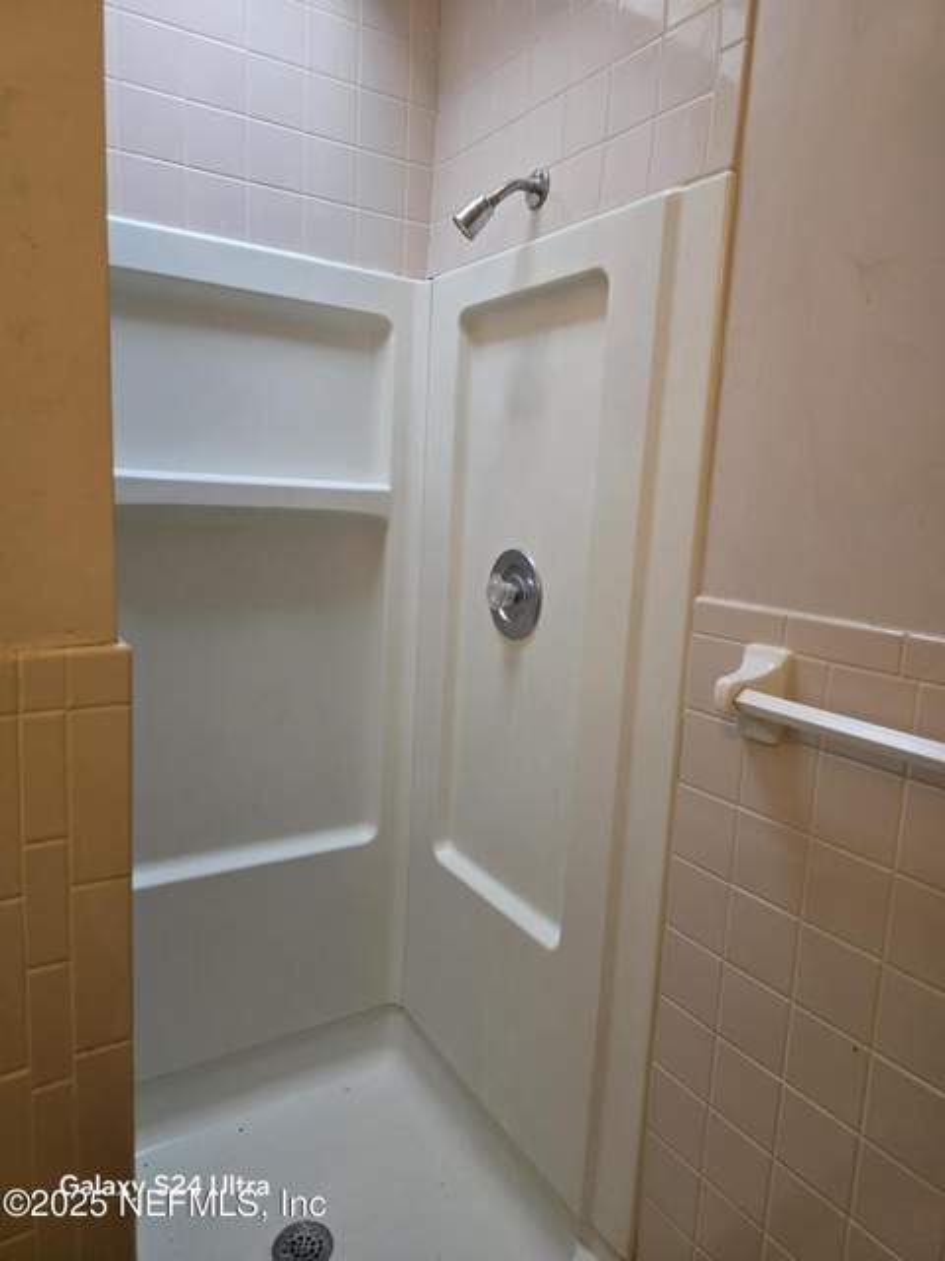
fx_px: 837
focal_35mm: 23
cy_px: 630
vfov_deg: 73.9
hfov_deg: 58.9
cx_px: 472
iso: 800
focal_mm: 6.3
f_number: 1.7
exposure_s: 1/120
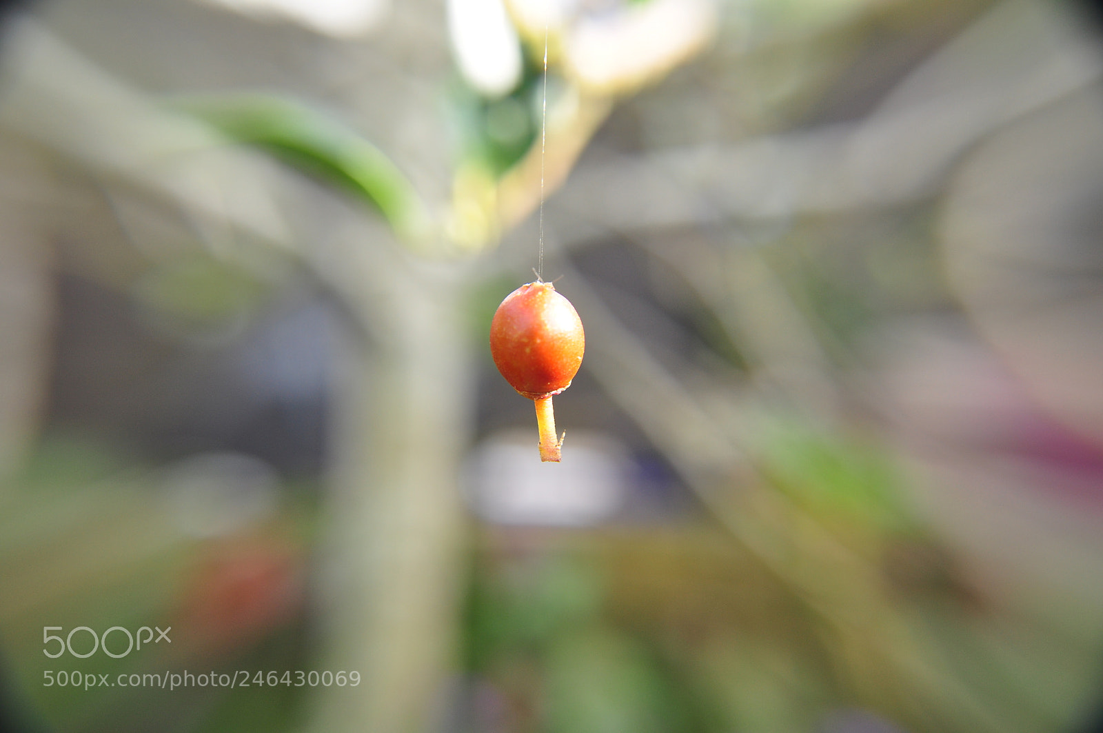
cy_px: 366
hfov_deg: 67.4
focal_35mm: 27
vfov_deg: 47.8
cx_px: 552
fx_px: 826
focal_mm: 18
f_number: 5
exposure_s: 1/100
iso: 200
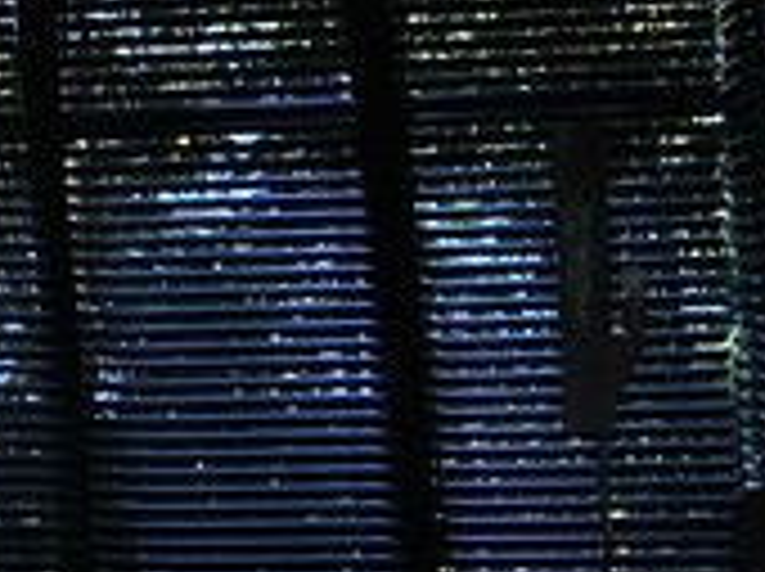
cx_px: 1606
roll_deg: +1.1
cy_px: 739
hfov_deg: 10.5
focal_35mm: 171
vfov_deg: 8.5
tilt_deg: -7.1
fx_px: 3774
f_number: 2.2
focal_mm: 4.15
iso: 32
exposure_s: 1/50
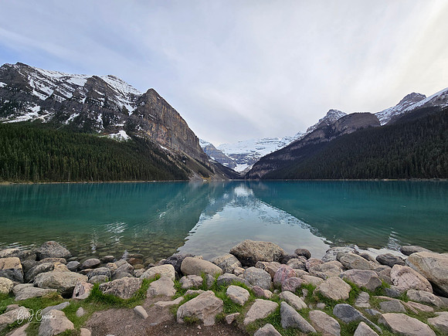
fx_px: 168
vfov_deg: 89.9
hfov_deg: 106.2
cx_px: 224
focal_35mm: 13
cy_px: 168
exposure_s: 1/823
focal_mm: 2.2
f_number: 2.2
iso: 50
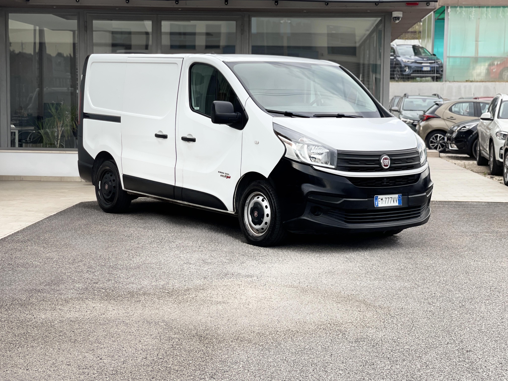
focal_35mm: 64
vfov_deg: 22.9
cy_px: 190
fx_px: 939
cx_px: 254
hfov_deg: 30.3
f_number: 2.2
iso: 40
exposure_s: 1/121
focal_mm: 7.5
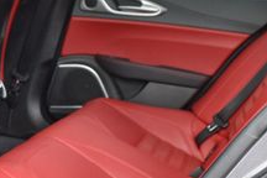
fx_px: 593
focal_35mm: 80
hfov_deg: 24.9
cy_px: 84
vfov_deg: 17.1
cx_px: 51
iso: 400
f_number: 4.5
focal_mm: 18
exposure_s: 1/80
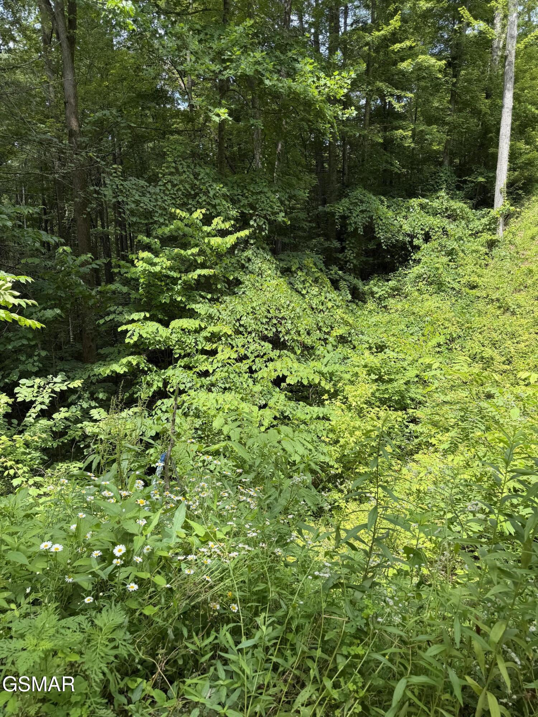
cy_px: 358
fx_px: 497
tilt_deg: -15.8
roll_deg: -0.4
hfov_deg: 56.8
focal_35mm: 24
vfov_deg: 71.6
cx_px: 269
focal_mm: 6.76
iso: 80
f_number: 1.78
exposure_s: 1/1230
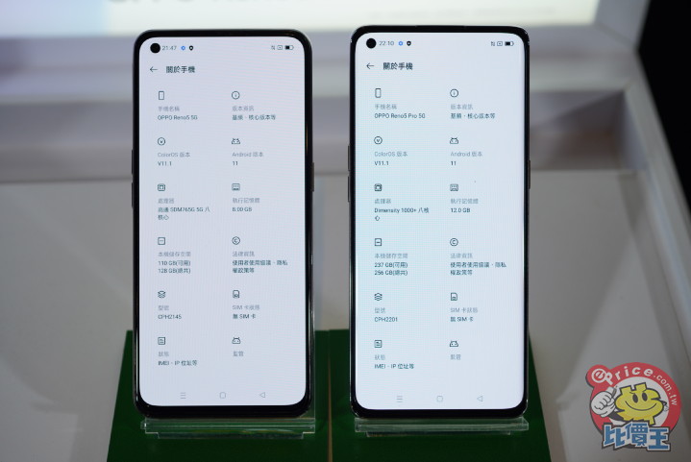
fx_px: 961
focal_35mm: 50
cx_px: 346
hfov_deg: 39.6
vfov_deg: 27.1
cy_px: 231
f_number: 4.5
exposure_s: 1/60
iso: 200
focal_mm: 50
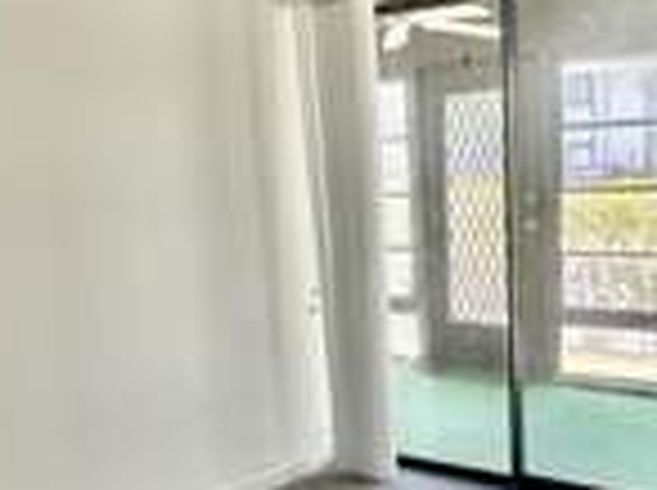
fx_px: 872
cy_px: 371
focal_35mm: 46
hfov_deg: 40.7
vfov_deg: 30.9
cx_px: 446
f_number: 2.2
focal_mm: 2.22
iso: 250
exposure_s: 1/120
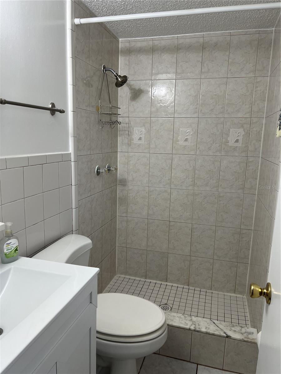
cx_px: 140
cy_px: 187
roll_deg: -1.3
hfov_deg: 53.1
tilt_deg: -10.4
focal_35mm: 26
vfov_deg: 67.3
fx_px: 281
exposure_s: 1/120
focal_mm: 5.7
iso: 80
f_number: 1.5
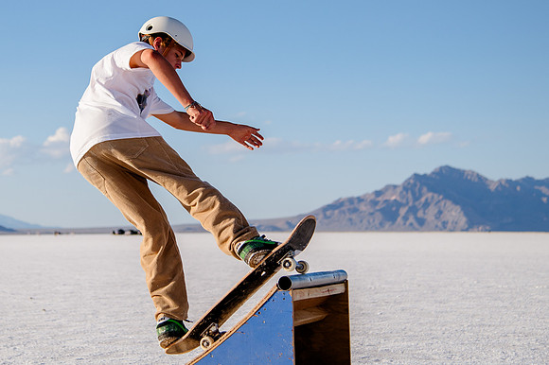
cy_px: 89
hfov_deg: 23.4
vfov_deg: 15.7
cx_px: 178
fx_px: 1322
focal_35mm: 87
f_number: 4
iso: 200
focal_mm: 55
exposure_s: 1/4000
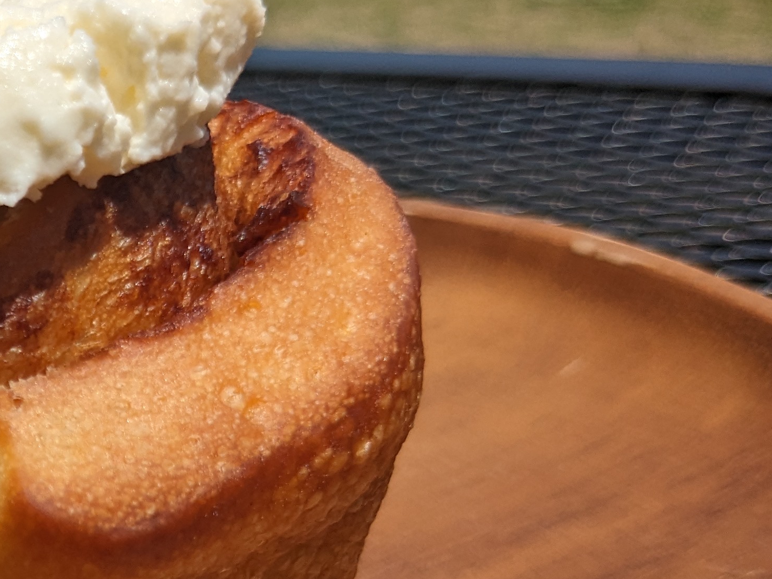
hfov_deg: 24.7
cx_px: -61
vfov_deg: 19.6
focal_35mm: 74
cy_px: 511
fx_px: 1650
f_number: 1.73
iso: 44
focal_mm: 4.38
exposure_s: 1/5848
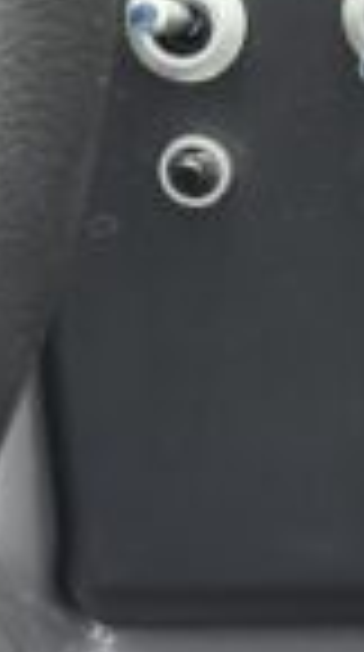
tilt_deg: -33.6
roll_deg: +3.3
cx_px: 955
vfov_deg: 10.2
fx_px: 3605
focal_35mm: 209
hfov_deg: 5.5
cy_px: -103
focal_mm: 5.96
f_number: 1.6
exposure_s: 1/581
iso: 32
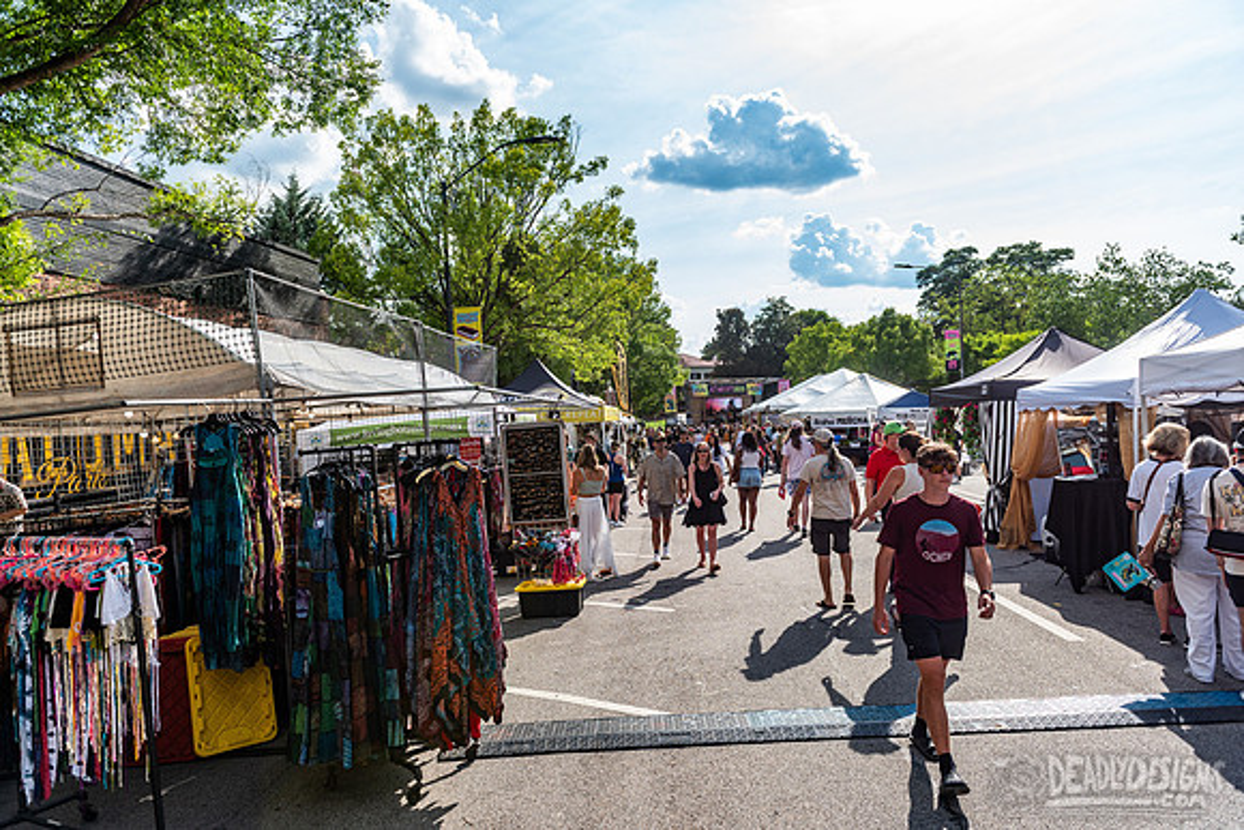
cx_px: 622
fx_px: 829
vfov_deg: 53.2
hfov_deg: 73.7
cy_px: 415
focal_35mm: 24
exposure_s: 1/1250
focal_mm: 24
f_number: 4.5
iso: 200
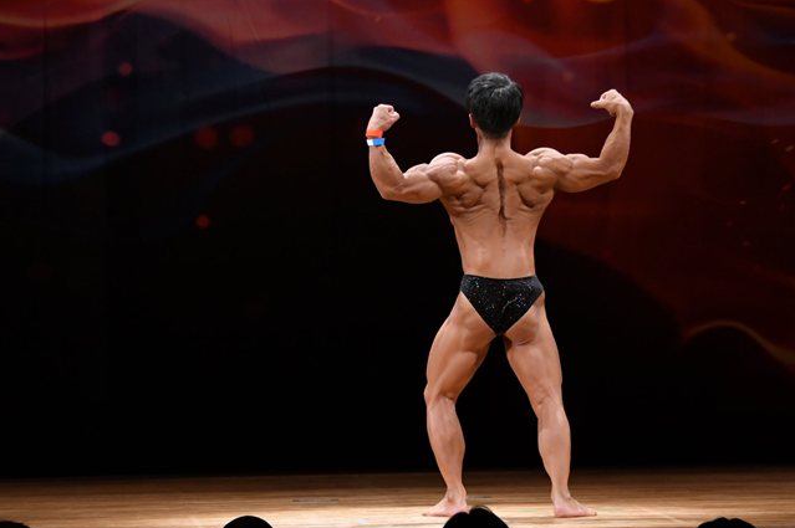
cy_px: 260
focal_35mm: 245
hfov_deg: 8.4
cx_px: 383
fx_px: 5406
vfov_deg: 5.6
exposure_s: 1/400
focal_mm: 135
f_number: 5.6
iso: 3200
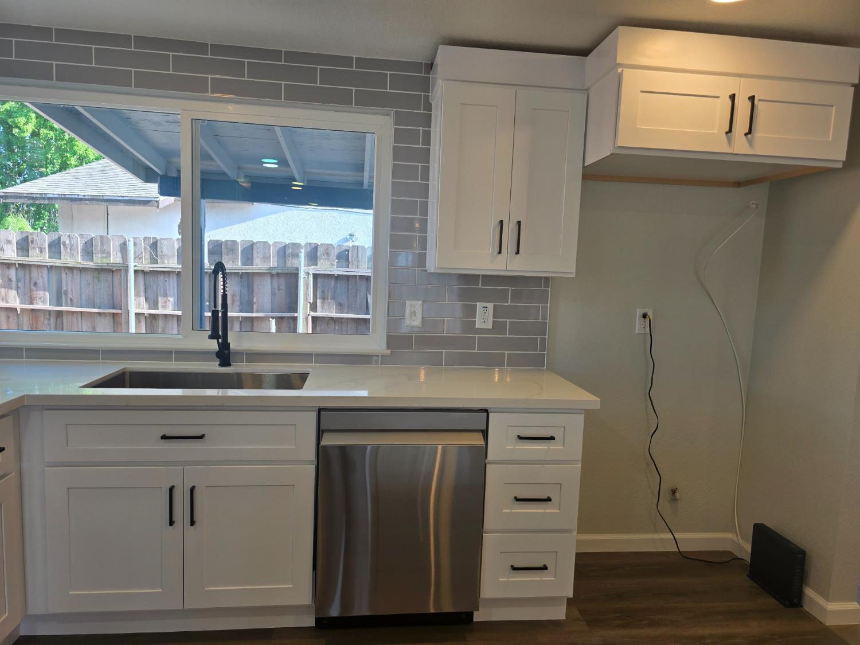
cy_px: 322
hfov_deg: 73.9
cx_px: 430
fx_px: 571
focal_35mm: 23
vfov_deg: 58.9
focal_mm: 6.3
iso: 32
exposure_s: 1/120
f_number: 1.7
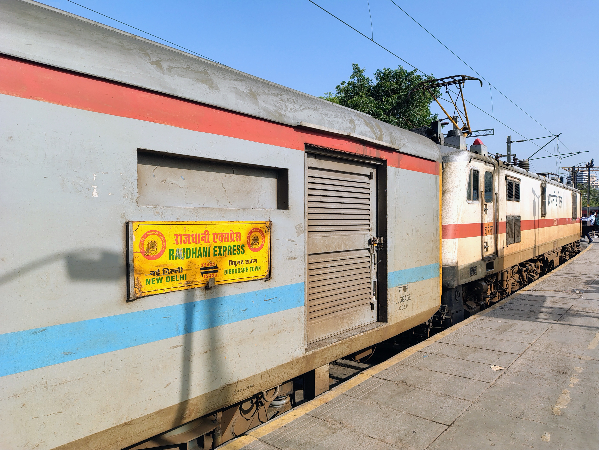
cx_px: 300
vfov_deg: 54.9
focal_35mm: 25
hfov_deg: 69.4
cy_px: 225
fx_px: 433
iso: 150
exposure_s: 1/1672
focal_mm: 4.71
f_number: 1.7
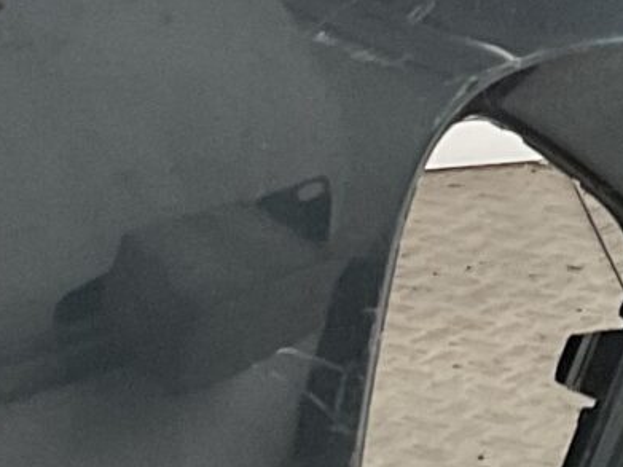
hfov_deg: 10.0
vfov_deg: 7.7
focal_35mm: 190
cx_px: 975
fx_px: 3418
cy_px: -80
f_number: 1.8
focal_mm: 3
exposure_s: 1/60
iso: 64
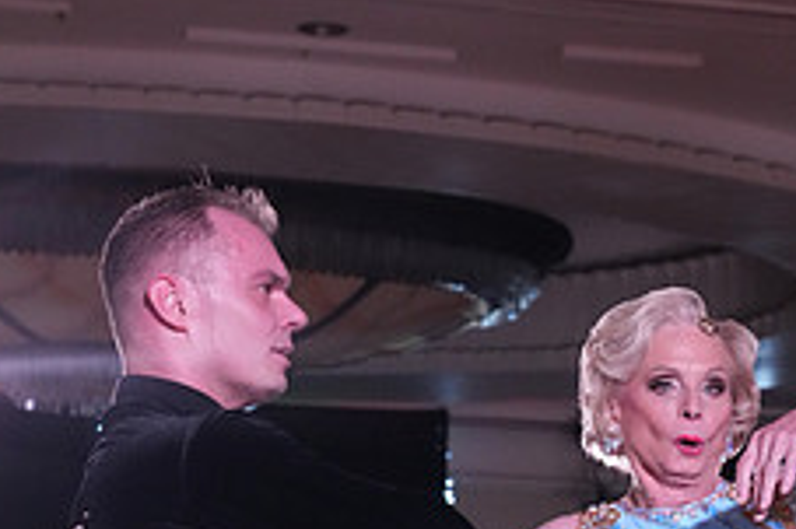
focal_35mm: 166
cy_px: 865
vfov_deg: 8.0
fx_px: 3668
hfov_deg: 12.4
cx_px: 458
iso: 5000
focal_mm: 65
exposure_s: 1/320
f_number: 5.6
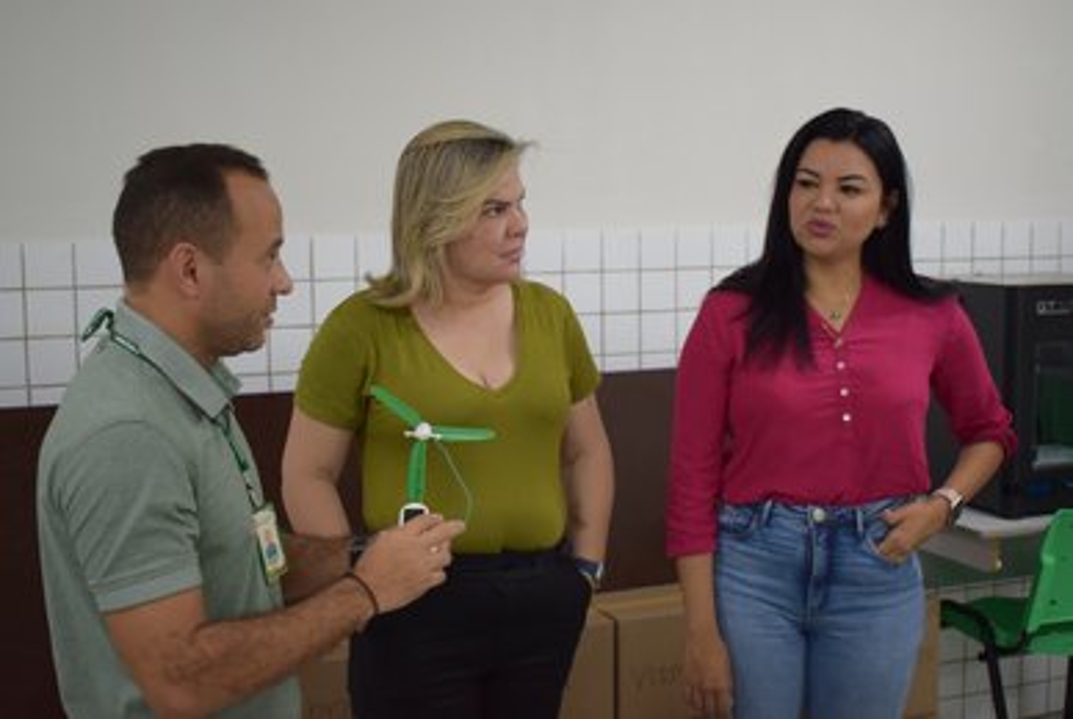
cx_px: 536
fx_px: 1433
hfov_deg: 41.1
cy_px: 360
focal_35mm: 48
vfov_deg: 28.2
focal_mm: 32
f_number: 4.5
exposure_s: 1/60
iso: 1000
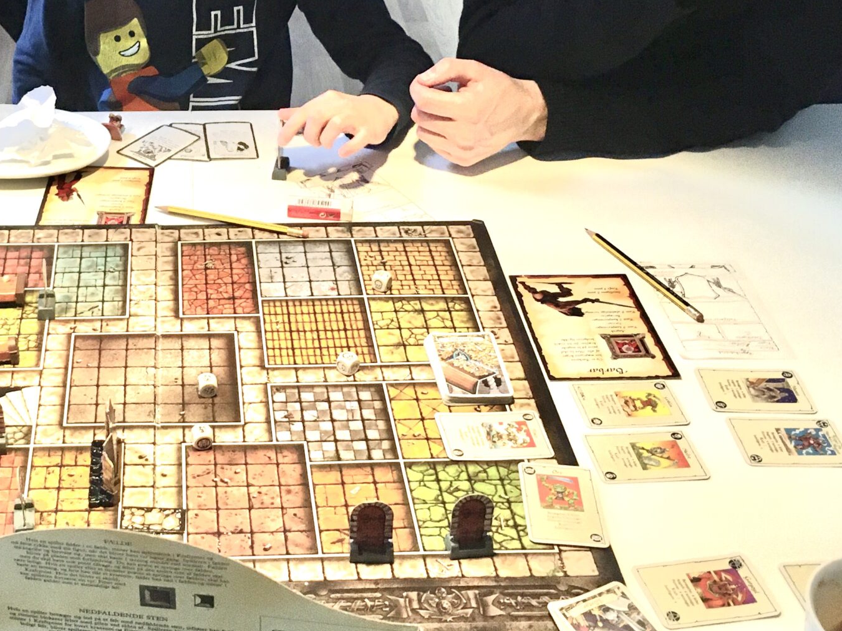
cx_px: 194
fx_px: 1338
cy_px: 169
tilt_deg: -28.4
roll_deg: +0.2
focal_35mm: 55
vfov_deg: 26.3
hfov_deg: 34.1
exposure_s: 1/25
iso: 200
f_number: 2.2
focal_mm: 4.15
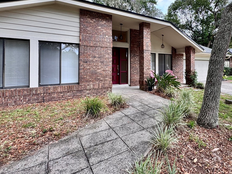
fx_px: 141
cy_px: 65
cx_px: 145
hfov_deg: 77.6
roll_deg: +0.2
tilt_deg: +0.2
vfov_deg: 62.5
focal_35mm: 21
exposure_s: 1/202
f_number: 2.2
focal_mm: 2.22
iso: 40
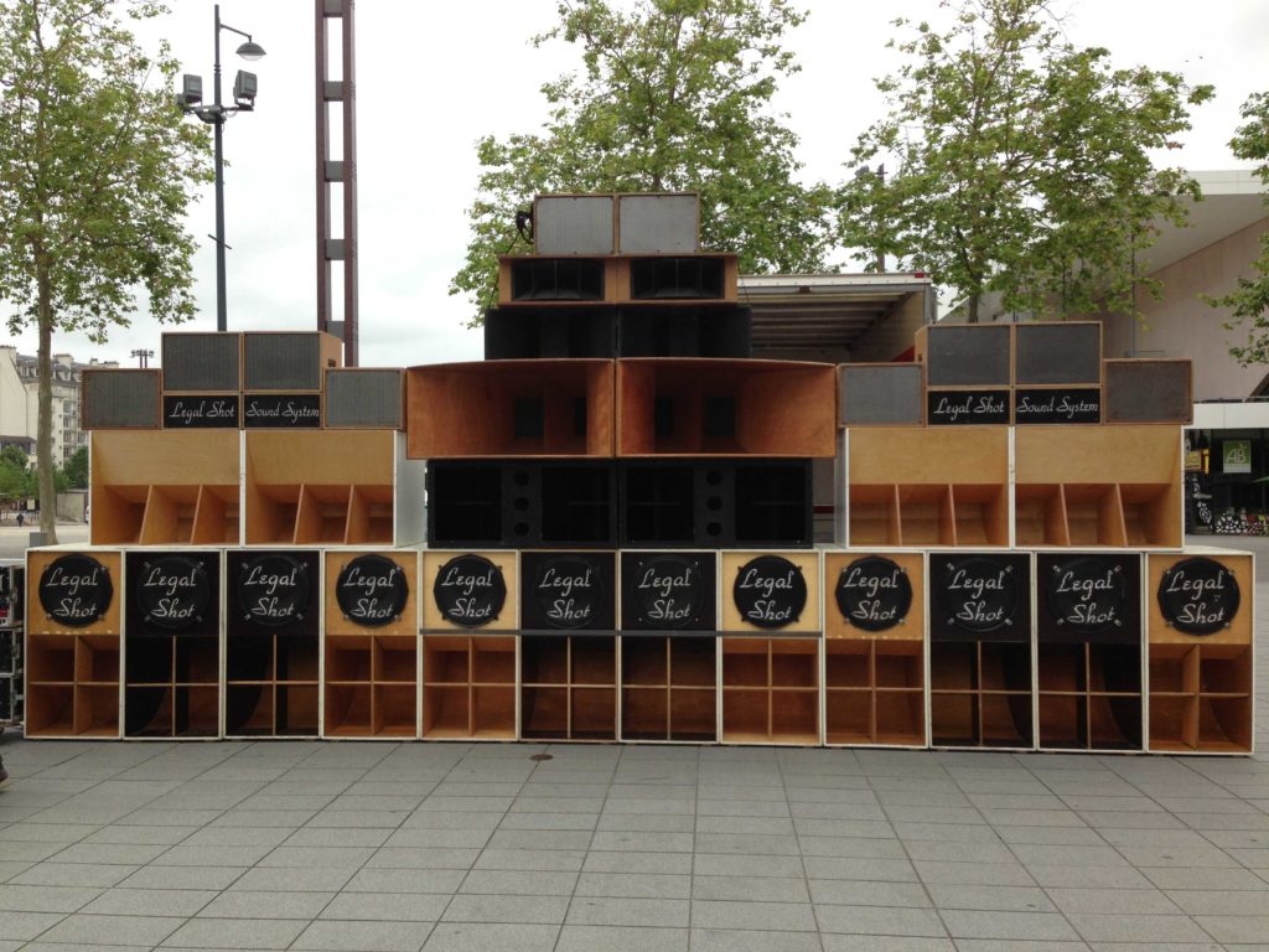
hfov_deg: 55.4
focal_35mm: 33
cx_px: 634
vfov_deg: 42.9
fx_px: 1210
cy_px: 476
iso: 50
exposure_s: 1/330
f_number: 2.4
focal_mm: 4.13
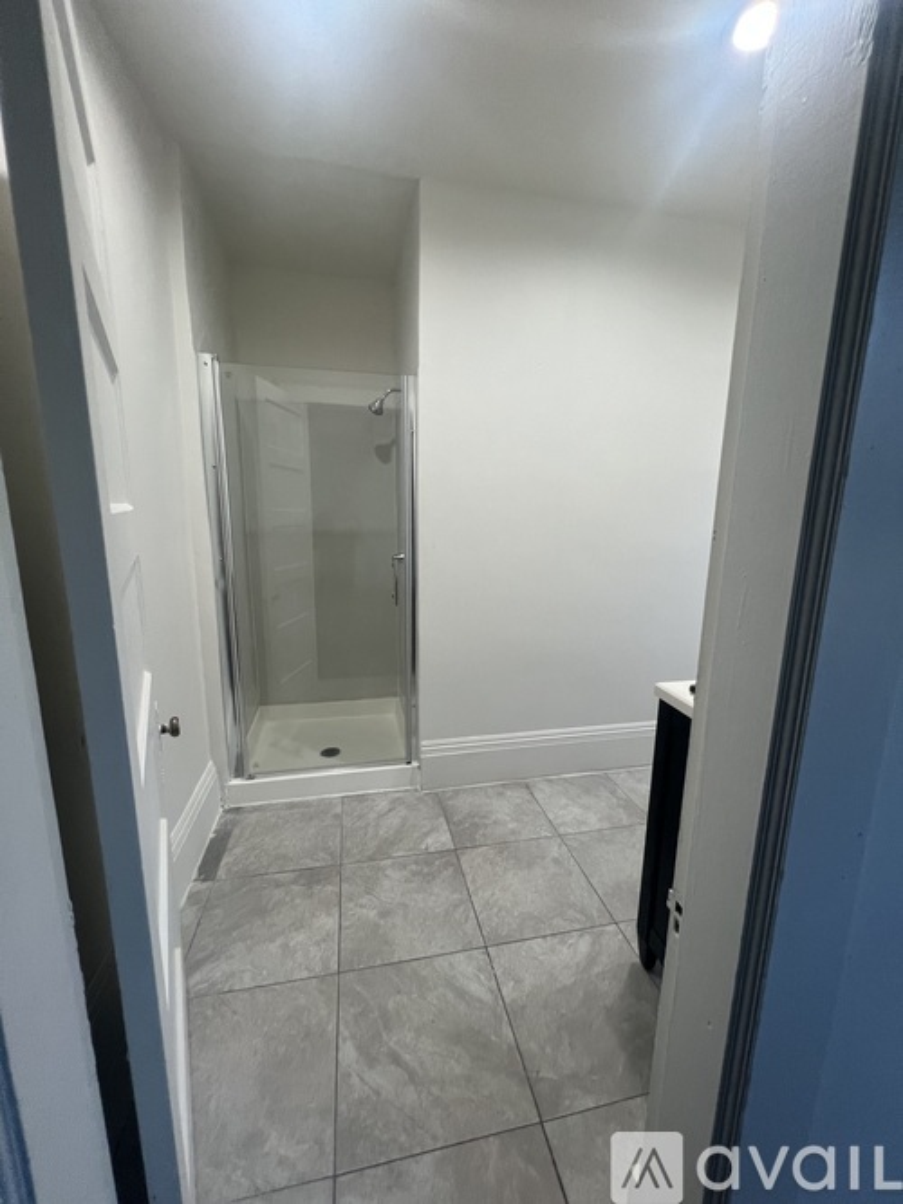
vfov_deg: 106.2
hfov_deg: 89.9
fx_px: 452
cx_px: 452
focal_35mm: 13
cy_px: 602
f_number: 1.8
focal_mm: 1.57
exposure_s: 1/120
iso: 160
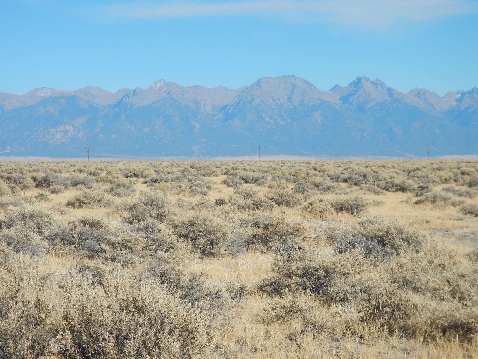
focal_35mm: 122
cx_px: 231
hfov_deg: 16.2
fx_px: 1684
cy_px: 179
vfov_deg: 12.1
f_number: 4.6
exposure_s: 1/1000
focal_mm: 19.6
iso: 125
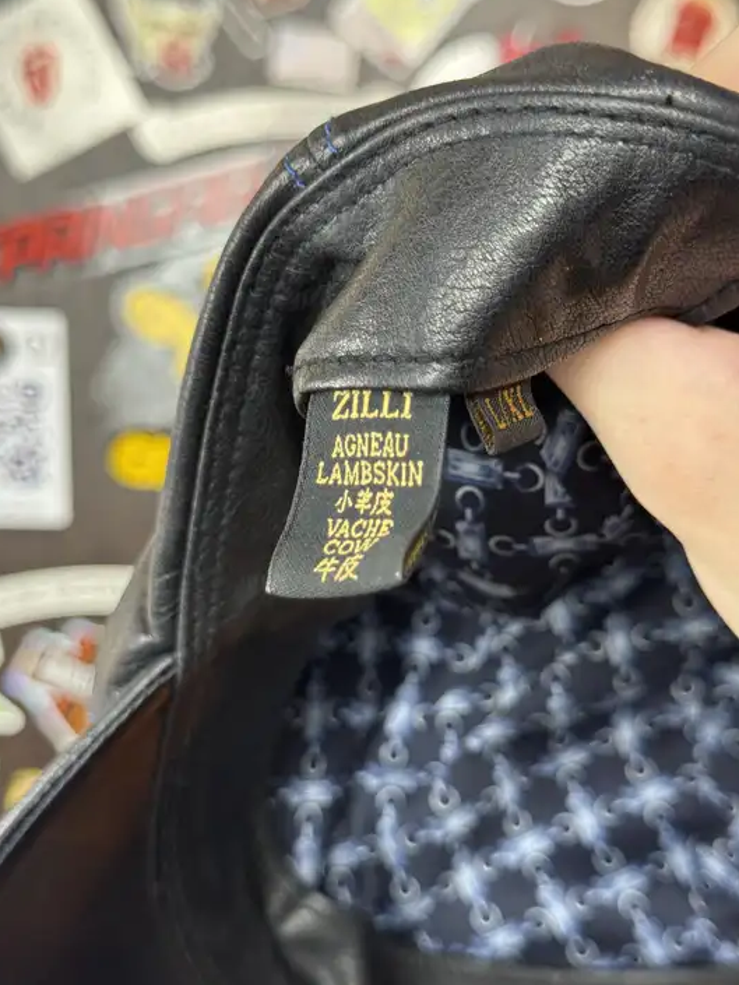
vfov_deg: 38.9
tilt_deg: -10.5
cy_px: 488
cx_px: 363
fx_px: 1394
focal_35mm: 49
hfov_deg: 29.7
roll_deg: +0.1
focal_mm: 6.76
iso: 160
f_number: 1.78
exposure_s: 1/50
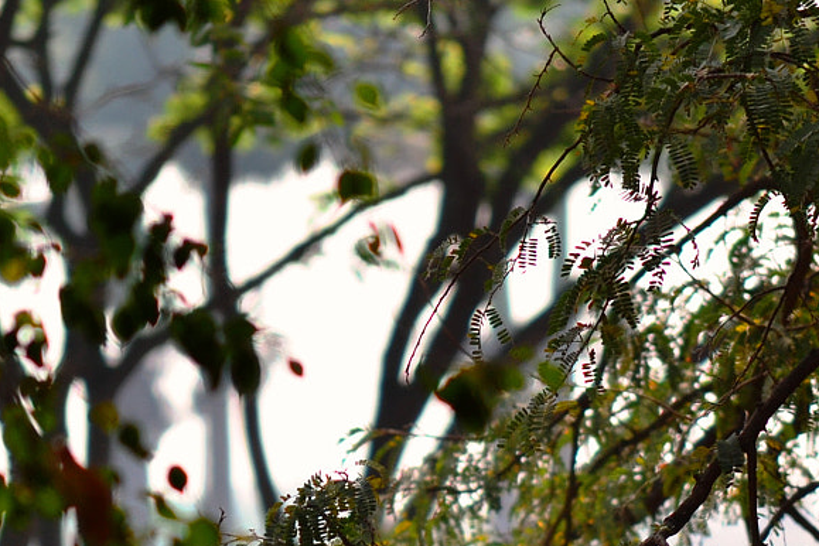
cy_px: 743
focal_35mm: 829
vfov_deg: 1.7
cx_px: 437
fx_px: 18858
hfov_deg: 2.5
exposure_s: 1/200
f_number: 5.6
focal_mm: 200
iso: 100
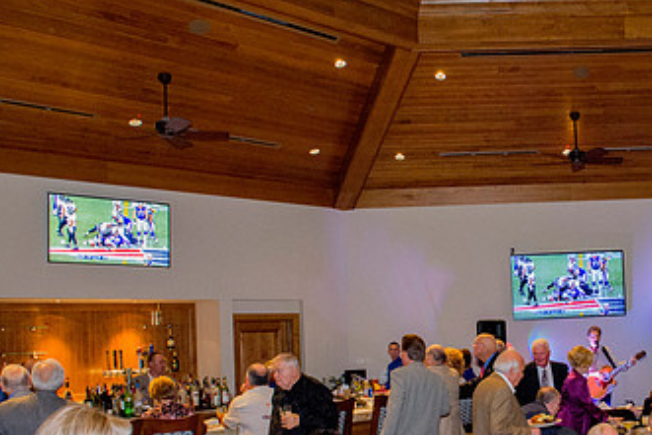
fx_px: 761
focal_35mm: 42
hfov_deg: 44.0
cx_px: 530
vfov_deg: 31.5
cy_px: 312
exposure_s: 1/100
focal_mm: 24
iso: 10159
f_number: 6.3
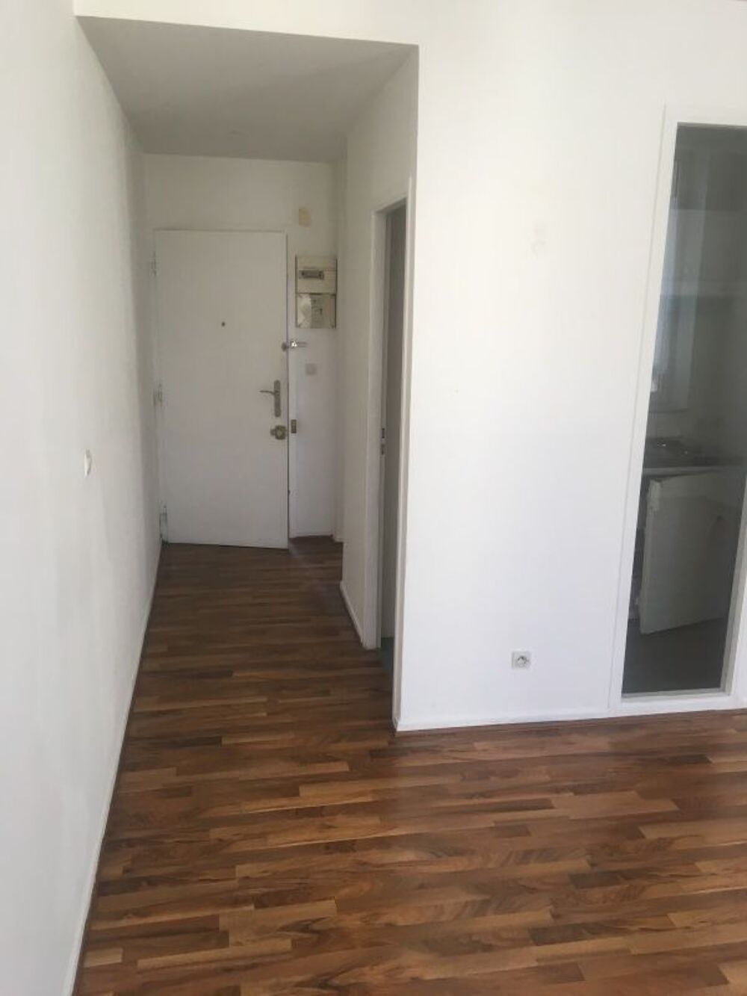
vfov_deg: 61.7
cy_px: 498
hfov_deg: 48.2
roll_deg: -1.8
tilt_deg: -12.1
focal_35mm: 29
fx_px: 834
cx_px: 374
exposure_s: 1/33
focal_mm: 4.15
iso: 32
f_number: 2.2
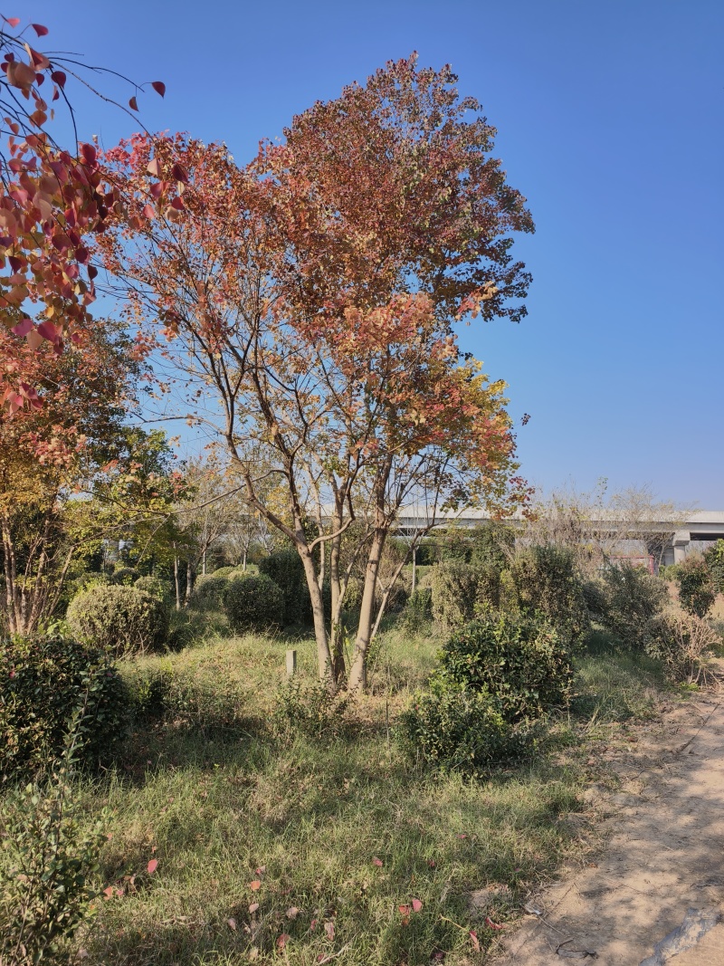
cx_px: 362
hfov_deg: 58.9
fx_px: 642
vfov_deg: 73.9
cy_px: 483
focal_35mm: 23
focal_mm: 5.6
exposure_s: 1/1587
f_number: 1.57
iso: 72
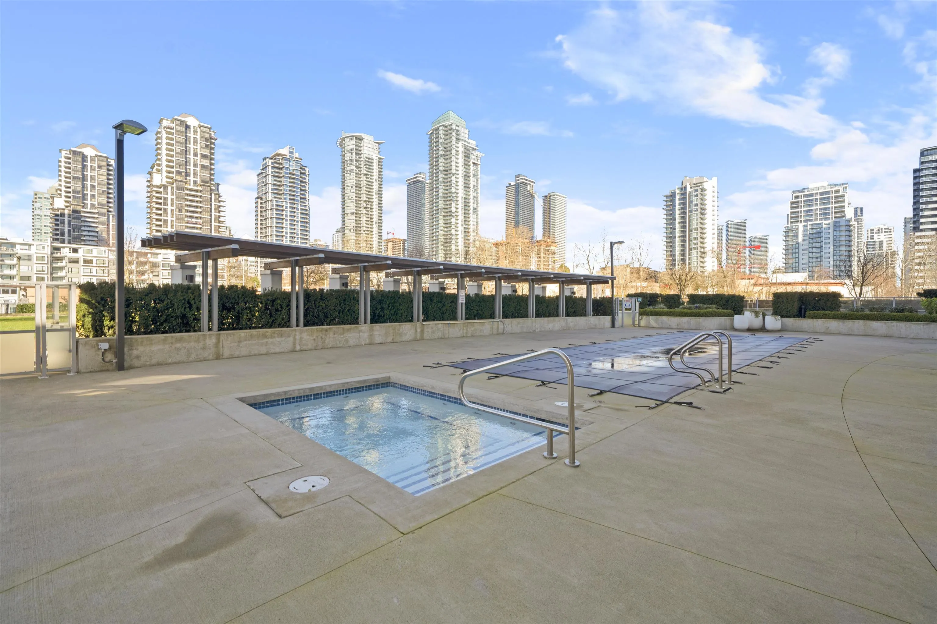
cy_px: 312
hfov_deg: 100.4
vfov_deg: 77.3
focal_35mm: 15
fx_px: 390
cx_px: 468
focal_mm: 15
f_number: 11
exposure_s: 1/100
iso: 400
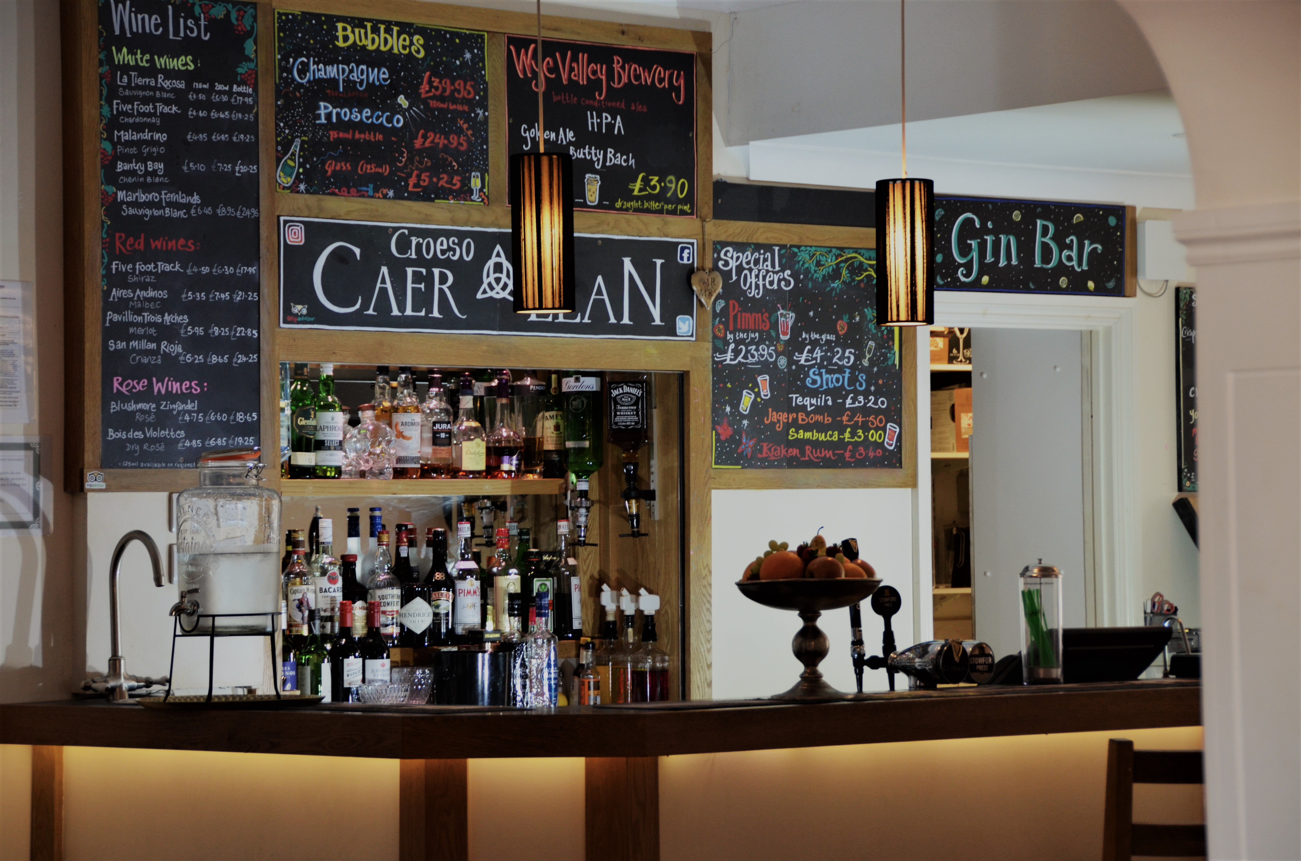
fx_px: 3787
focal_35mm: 105
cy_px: 430
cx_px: 650
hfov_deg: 19.5
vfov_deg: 13.0
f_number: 5
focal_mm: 70
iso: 800
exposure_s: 1/50
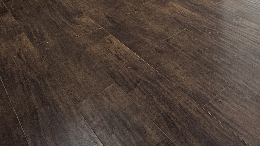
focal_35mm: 41
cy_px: -99
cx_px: 192
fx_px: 283
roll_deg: -0.5
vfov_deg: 21.6
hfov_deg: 47.7
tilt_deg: -5.5
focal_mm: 2.22
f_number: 2.2
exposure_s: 1/120
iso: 160
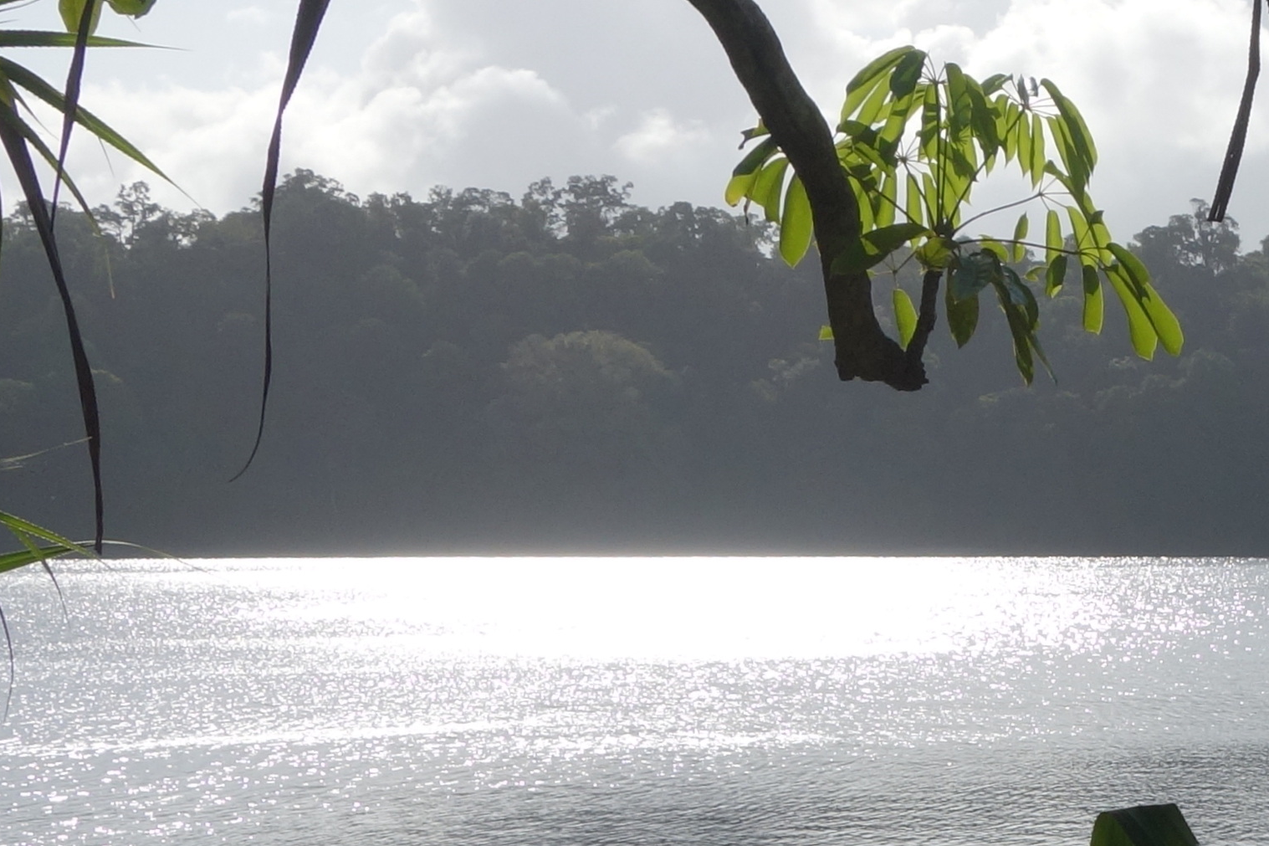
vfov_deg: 13.4
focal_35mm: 101
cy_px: 823
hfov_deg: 19.0
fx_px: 3560
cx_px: 1550
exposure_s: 1/800
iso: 125
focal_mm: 10.4
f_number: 7.1
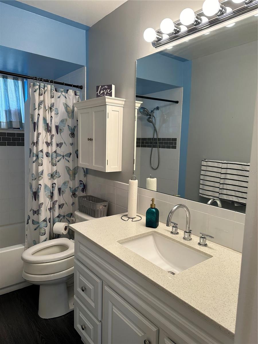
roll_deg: -2.6
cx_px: 129
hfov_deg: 56.8
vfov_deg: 71.6
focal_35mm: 24
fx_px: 239
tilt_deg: -5.8
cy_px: 172
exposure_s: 1/120
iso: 125
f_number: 1.78
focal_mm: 6.86
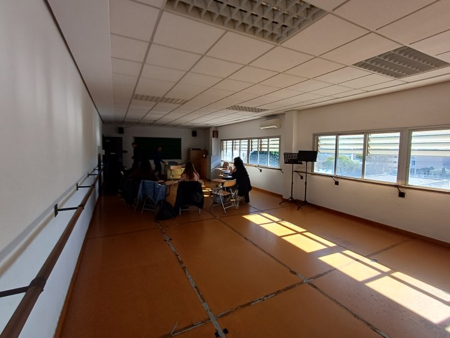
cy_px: 169
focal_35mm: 16
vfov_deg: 78.1
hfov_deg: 94.5
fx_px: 208
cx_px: 225
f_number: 2.2
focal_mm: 1.64
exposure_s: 1/100
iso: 50
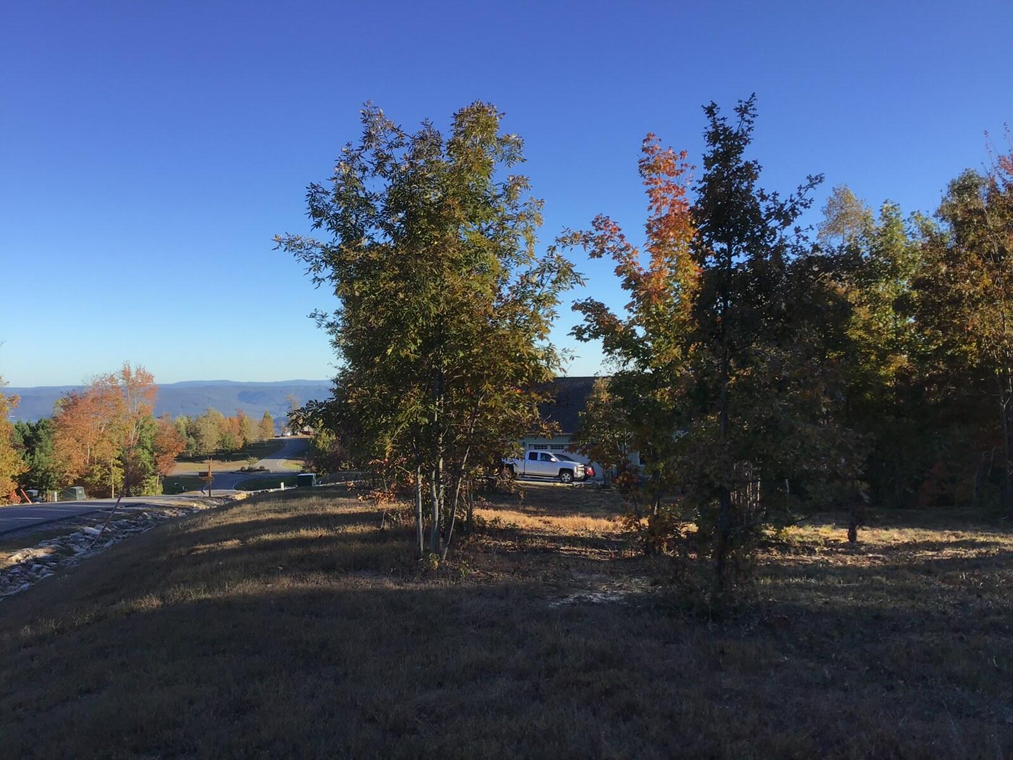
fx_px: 907
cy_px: 380
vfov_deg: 45.4
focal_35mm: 31
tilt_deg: -0.1
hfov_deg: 58.4
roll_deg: +0.3
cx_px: 506
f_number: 2.4
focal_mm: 3.3
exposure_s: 1/482
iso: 25
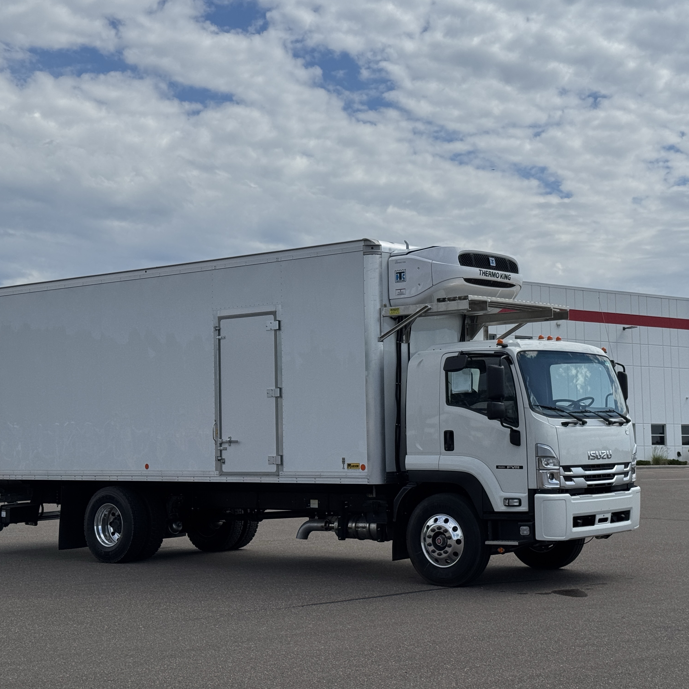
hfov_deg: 30.0
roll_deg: +1.3
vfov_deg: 30.0
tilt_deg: +5.3
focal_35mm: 57
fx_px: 1284
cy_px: 344
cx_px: 387
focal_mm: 6.76
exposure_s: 1/9009
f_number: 1.78
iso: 64
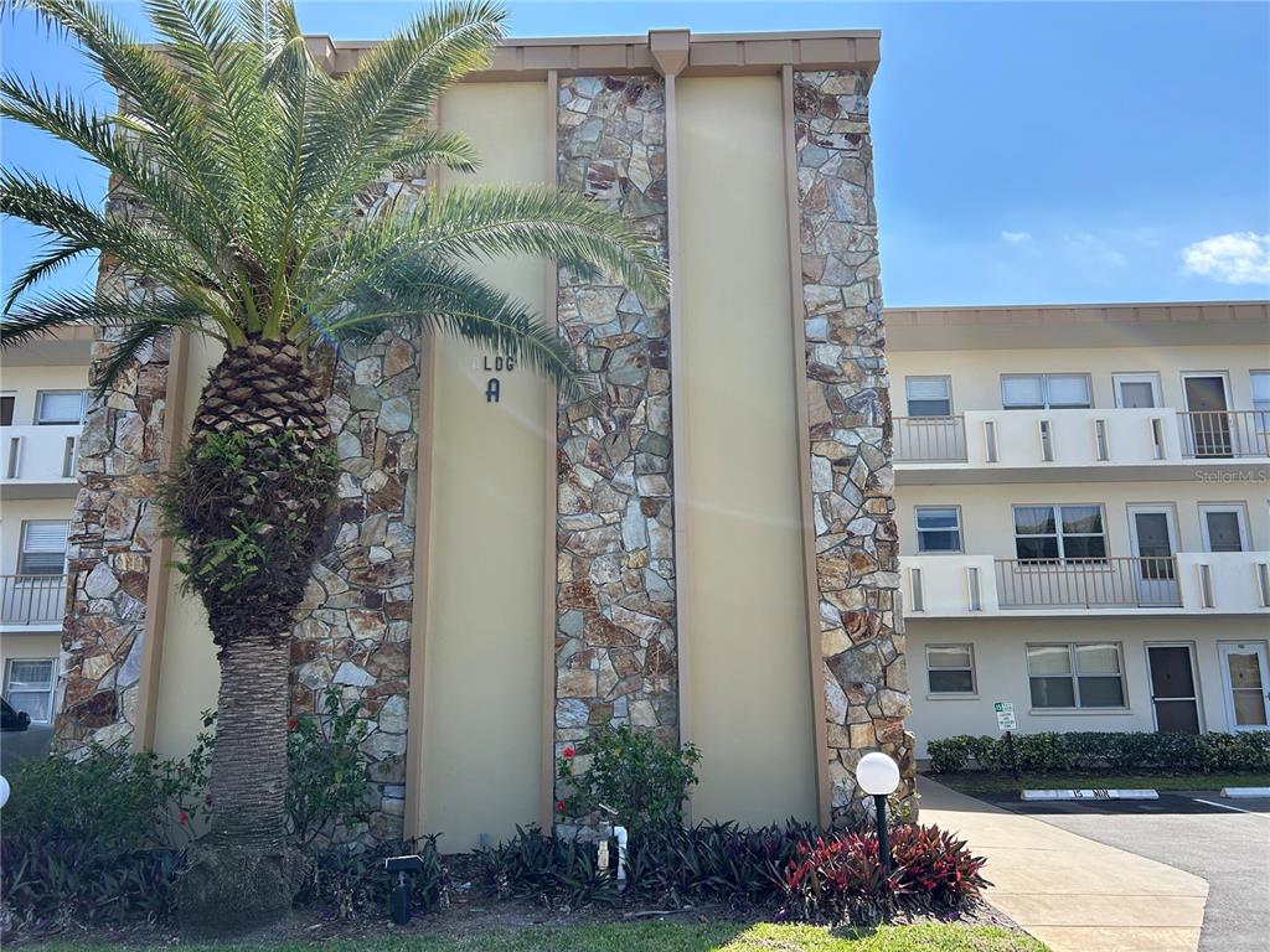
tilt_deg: +11.4
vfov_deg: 53.1
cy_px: 476
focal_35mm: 26
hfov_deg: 67.3
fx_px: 954
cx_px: 635
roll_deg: +0.7
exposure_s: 1/2008
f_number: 1.5
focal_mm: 5.7
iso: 50
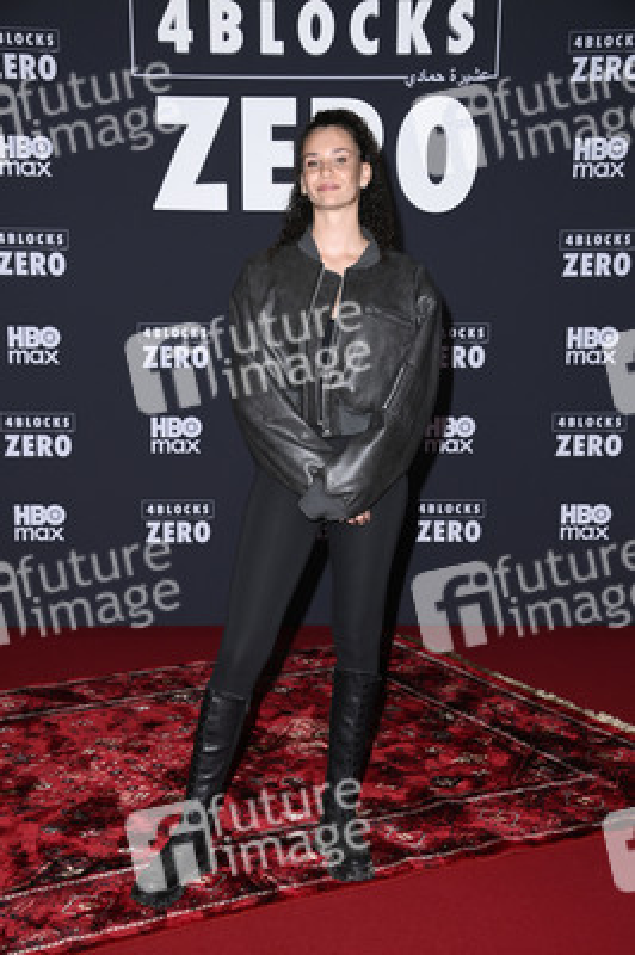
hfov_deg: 24.6
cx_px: 318
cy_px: 478
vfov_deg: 36.3
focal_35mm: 55
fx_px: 1458
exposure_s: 1/250
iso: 500
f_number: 5.6
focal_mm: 55
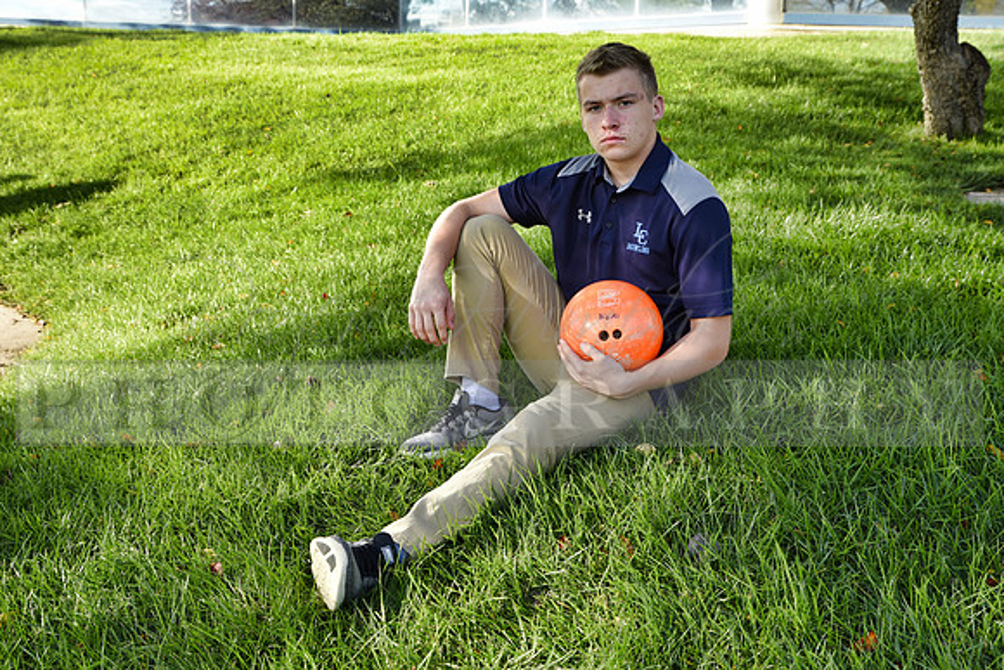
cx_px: 502
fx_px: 1116
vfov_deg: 33.4
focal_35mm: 40
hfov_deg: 48.4
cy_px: 335
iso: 200
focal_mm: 40
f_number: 6.3
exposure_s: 1/160
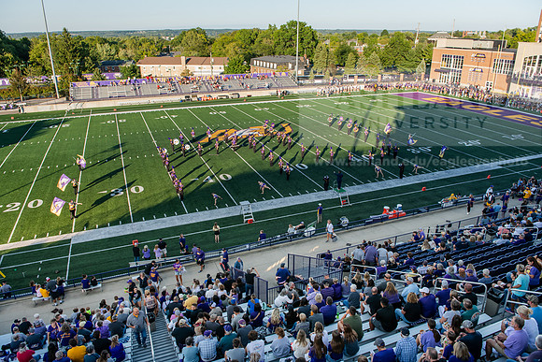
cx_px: 271
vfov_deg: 49.6
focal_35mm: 26
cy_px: 181
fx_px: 392
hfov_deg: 69.4
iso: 320
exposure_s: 1/500
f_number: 5.6
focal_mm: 26
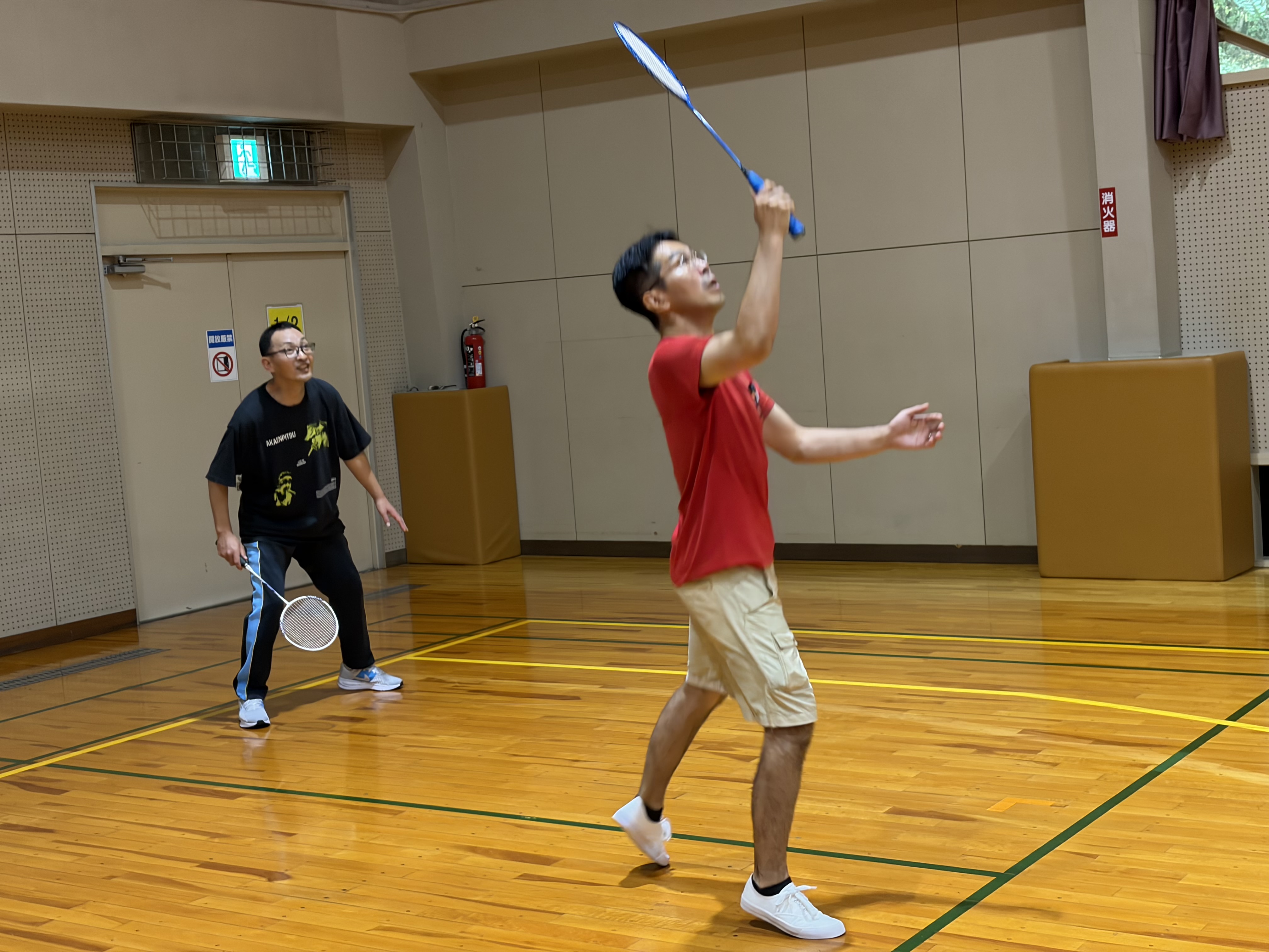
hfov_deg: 36.8
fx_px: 1906
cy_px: 476
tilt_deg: -5.3
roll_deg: +3.9
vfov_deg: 28.0
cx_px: 634
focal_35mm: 52
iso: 100
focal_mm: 5.96
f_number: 1.6
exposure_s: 1/40
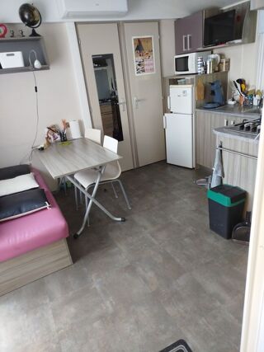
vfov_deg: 71.6
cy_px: 176
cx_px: 132
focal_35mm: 24
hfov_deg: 56.8
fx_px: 244
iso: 500
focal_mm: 5.31
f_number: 1.7
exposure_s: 1/33
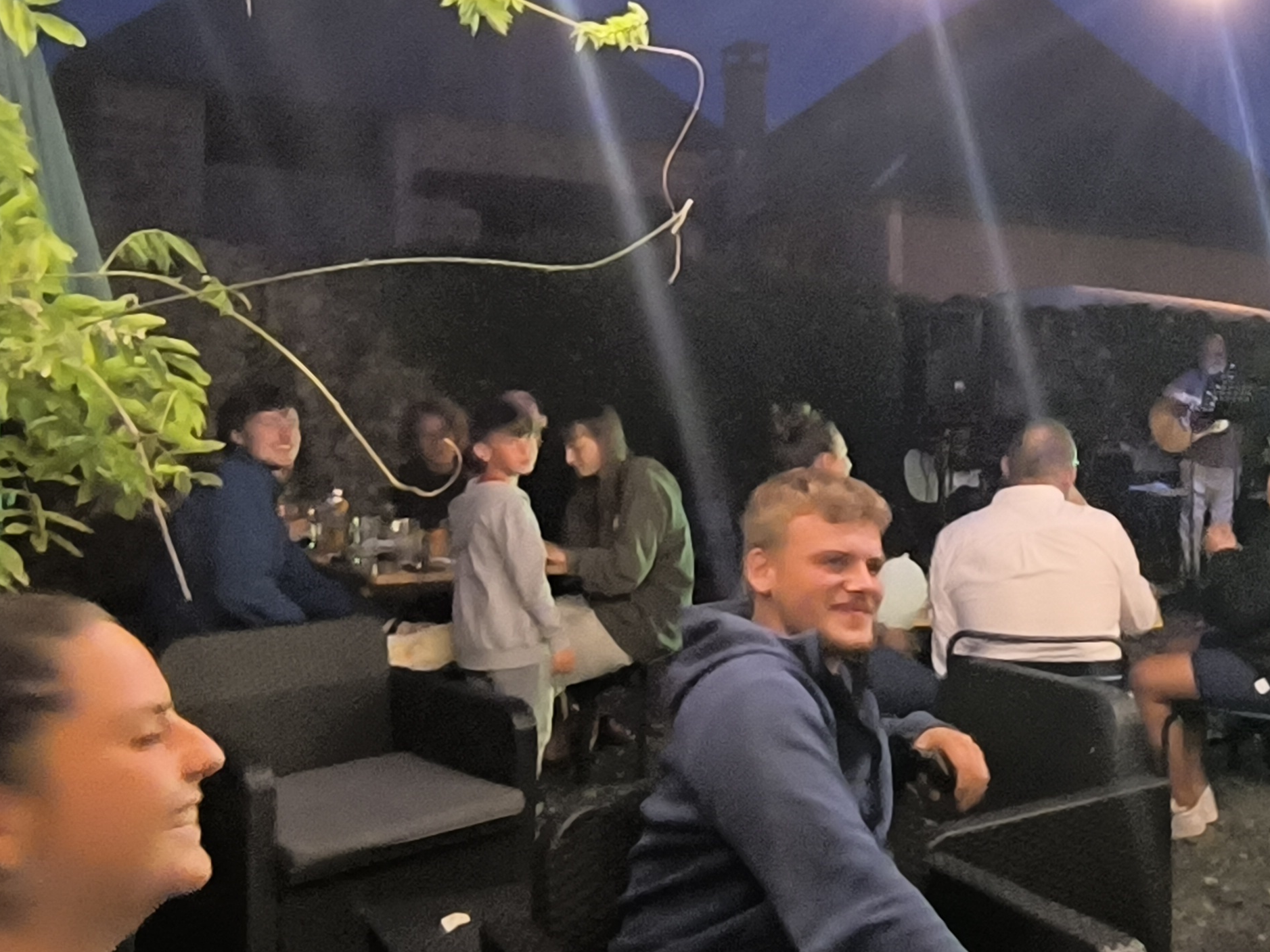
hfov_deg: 44.0
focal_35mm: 40
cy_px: 424
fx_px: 1468
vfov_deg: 35.9
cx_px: 1058
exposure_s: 1/33.3
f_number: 2.2
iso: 500
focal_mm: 1.65
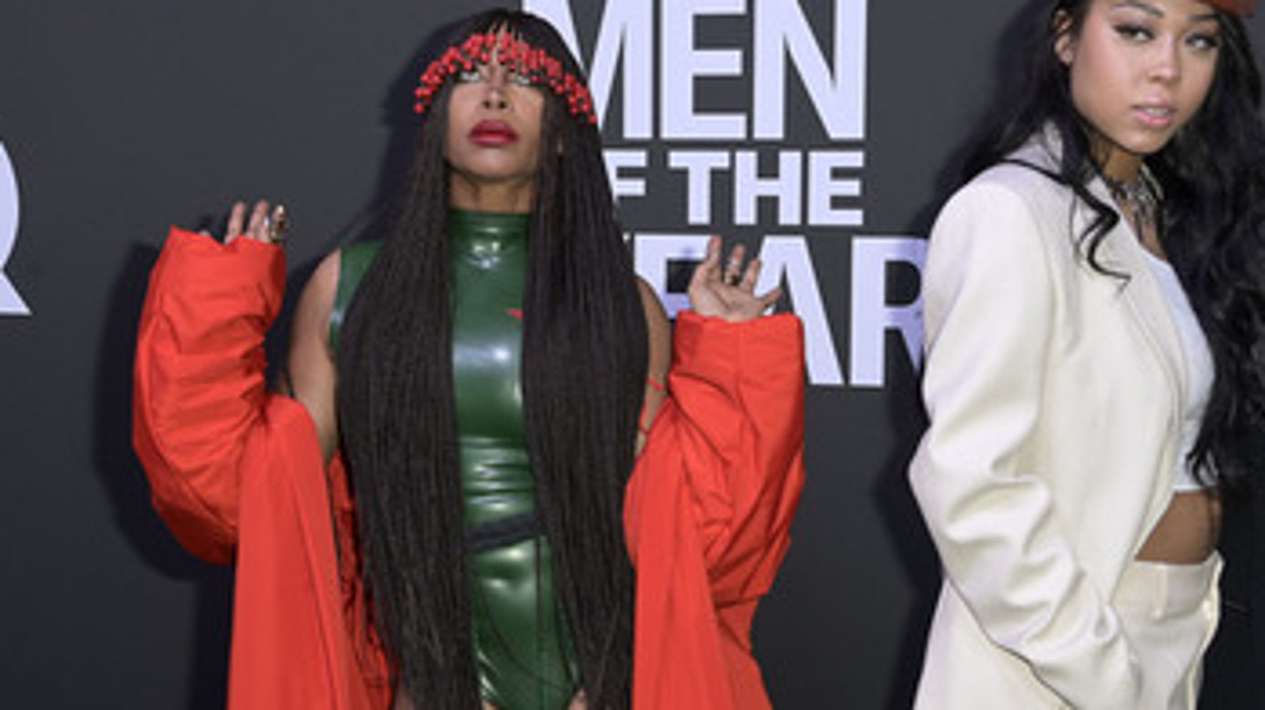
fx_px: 2179
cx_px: 651
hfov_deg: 32.4
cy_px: 362
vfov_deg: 18.5
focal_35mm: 65
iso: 1000
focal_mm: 48
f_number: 5.6
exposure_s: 1/250
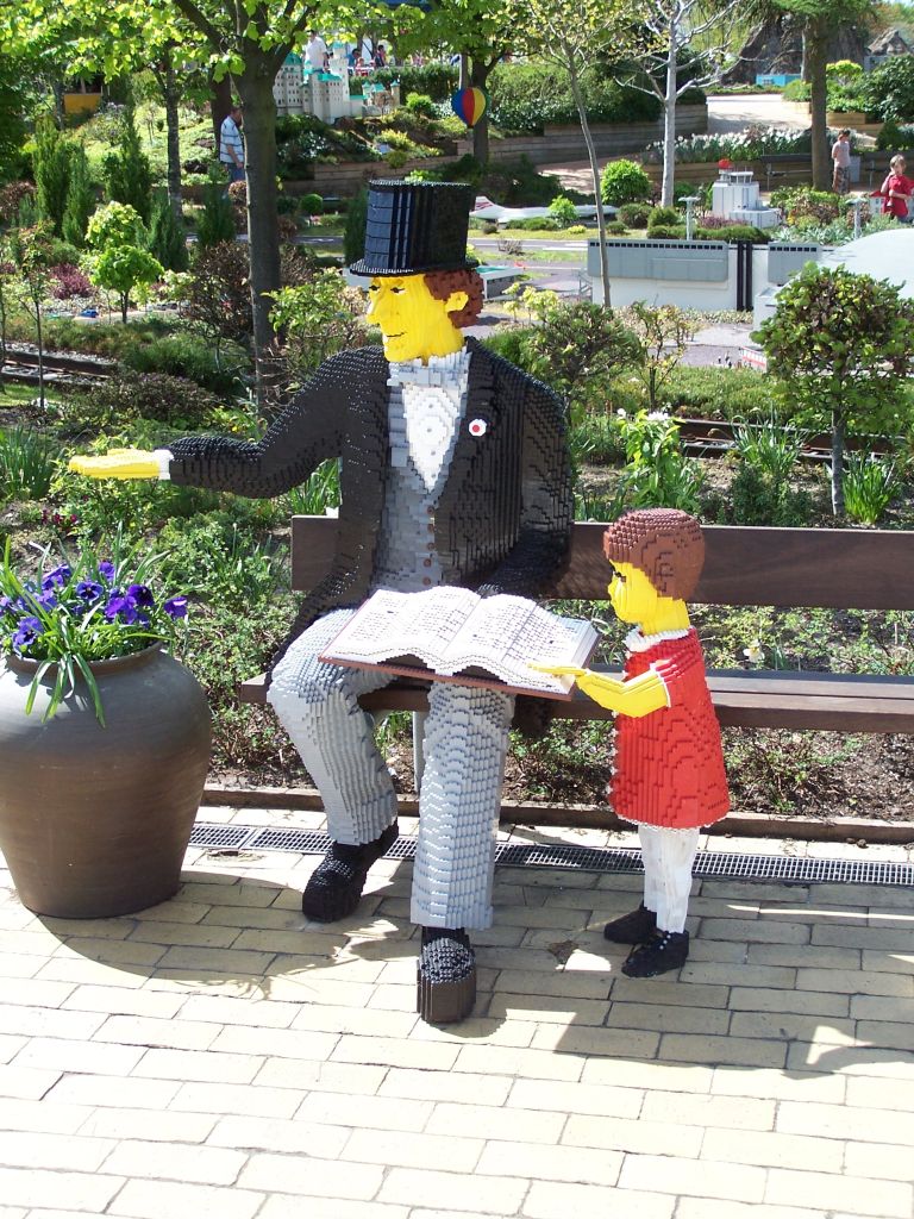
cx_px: 457
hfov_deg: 24.8
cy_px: 610
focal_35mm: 59
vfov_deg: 32.7
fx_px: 2077
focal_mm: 9.8
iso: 80
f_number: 3.1
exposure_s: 1/500
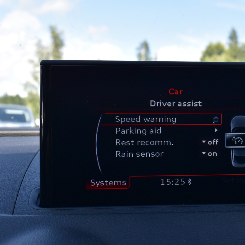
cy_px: 115
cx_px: 169
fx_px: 488
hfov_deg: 27.9
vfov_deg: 28.2
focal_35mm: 61
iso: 400
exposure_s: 1/250
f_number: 9.5
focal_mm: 28
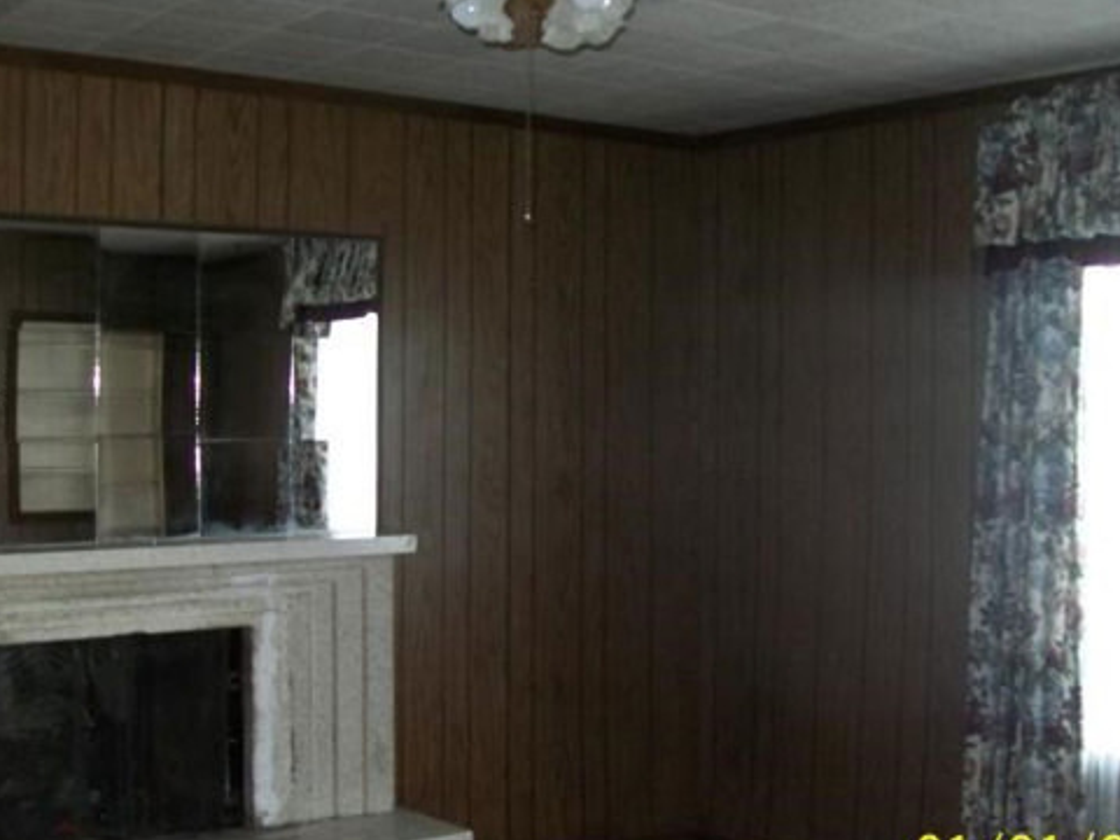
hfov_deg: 39.7
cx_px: 548
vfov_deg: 30.3
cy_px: 425
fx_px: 1553
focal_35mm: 48
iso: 160
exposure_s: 1/30
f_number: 2.7
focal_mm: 6
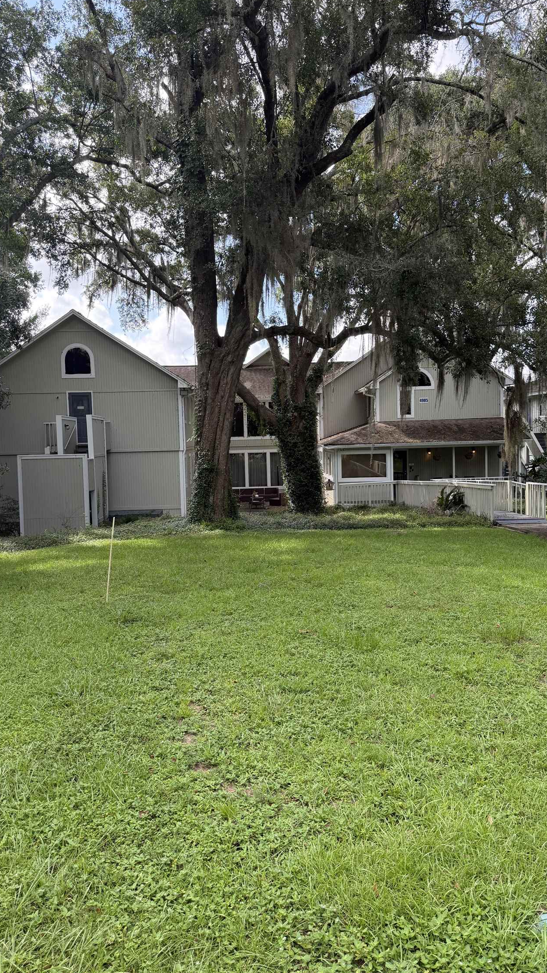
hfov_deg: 42.9
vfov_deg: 69.9
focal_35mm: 27
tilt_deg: -3.0
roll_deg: +1.1
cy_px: 476
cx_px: 274
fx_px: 696
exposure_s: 1/822
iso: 100
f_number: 1.78
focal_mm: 6.76
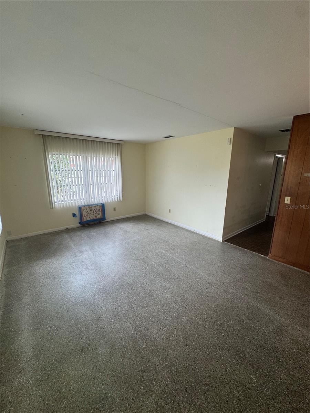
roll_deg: -0.4
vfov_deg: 102.1
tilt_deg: -13.6
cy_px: 206
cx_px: 155
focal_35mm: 14
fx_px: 167
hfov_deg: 85.7
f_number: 2.2
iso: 100
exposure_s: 1/120
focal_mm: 2.22
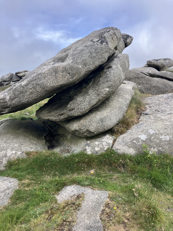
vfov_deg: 63.4
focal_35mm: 28
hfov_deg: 49.7
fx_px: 187
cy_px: 116
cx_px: 86
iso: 32
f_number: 1.8
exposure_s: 1/1104
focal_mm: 3.99
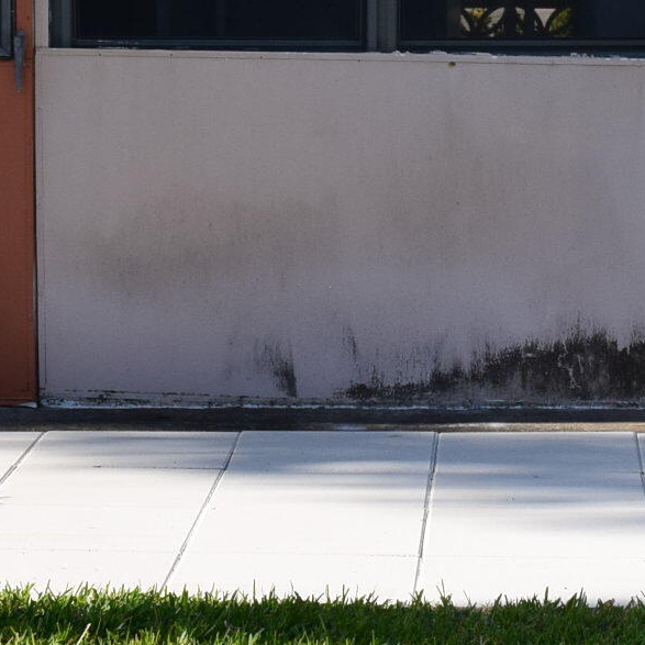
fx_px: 3289
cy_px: 256
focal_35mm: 156
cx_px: 419
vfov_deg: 11.2
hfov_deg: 11.2
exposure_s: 1/400
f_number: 11
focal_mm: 24
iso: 400
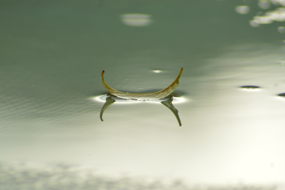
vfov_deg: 3.1
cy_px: 95
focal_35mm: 450
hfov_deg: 4.6
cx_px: 142
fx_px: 3560
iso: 200
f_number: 7.1
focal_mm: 300
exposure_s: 1/200
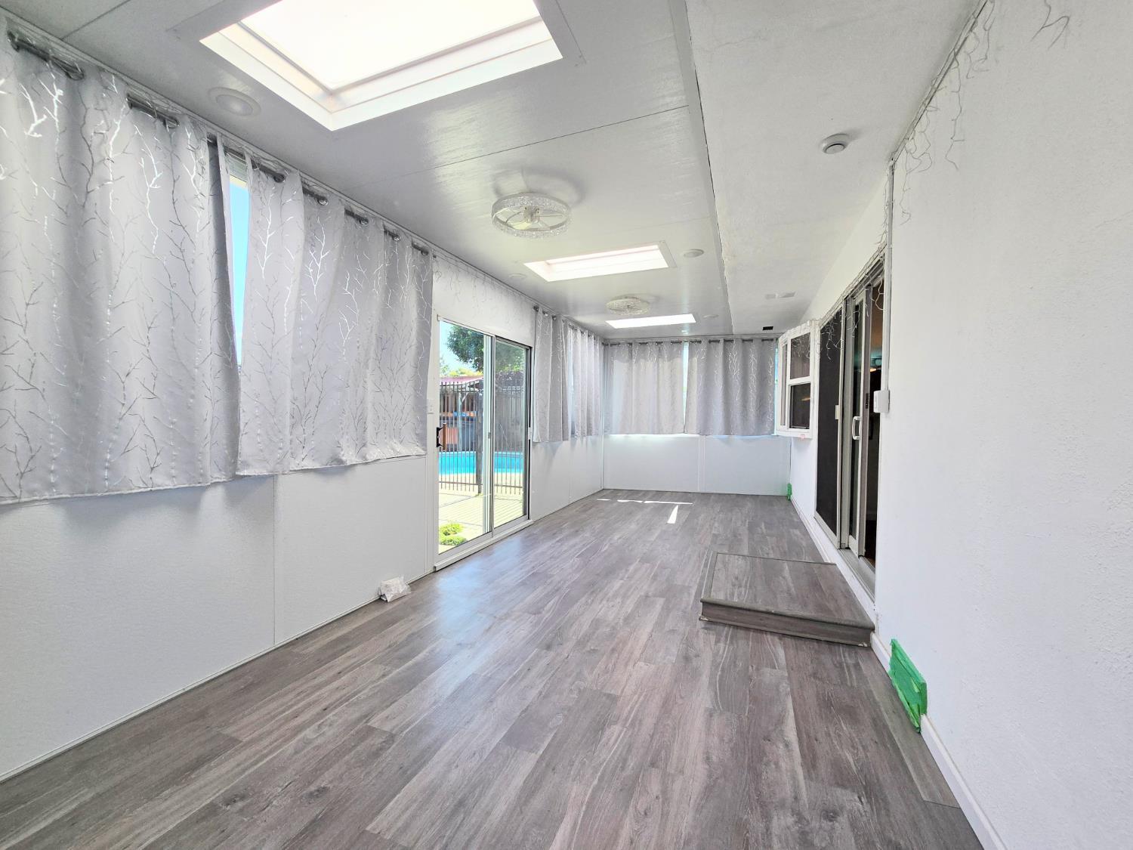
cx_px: 566
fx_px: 425
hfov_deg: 106.2
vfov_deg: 89.9
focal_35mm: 13
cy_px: 425
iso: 50
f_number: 2.2
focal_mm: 2.2
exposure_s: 1/418
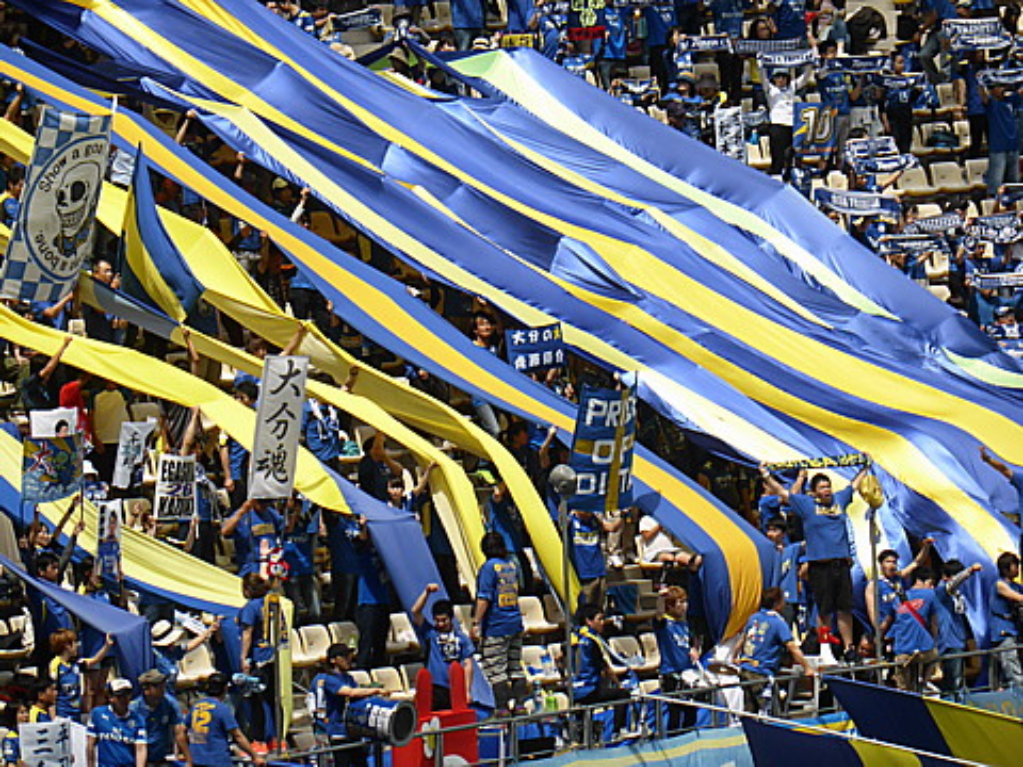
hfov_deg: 5.4
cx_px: 512
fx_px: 10757
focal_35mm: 364
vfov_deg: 4.1
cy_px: 384
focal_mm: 65
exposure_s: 1/500
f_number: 5.9
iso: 100
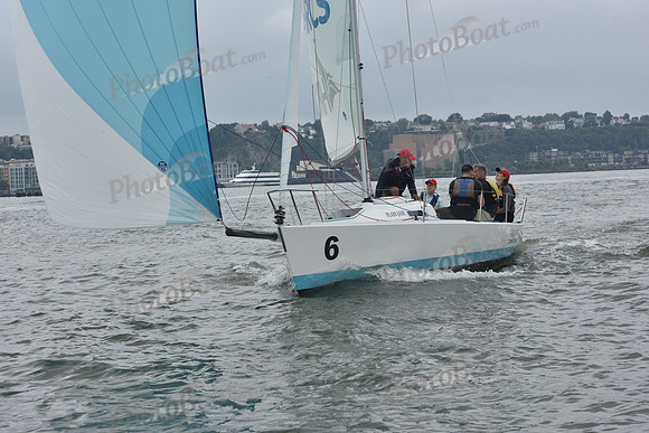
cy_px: 216
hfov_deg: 23.6
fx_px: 1551
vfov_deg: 15.9
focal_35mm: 86
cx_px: 324
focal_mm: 86
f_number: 9
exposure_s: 1/800
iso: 400
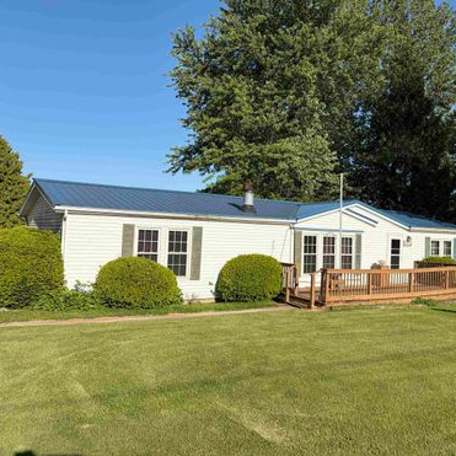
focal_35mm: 31
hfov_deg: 51.5
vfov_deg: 52.5
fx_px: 462
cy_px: 227
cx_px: 305
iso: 50
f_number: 1.6
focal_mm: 5.96
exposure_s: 1/3831
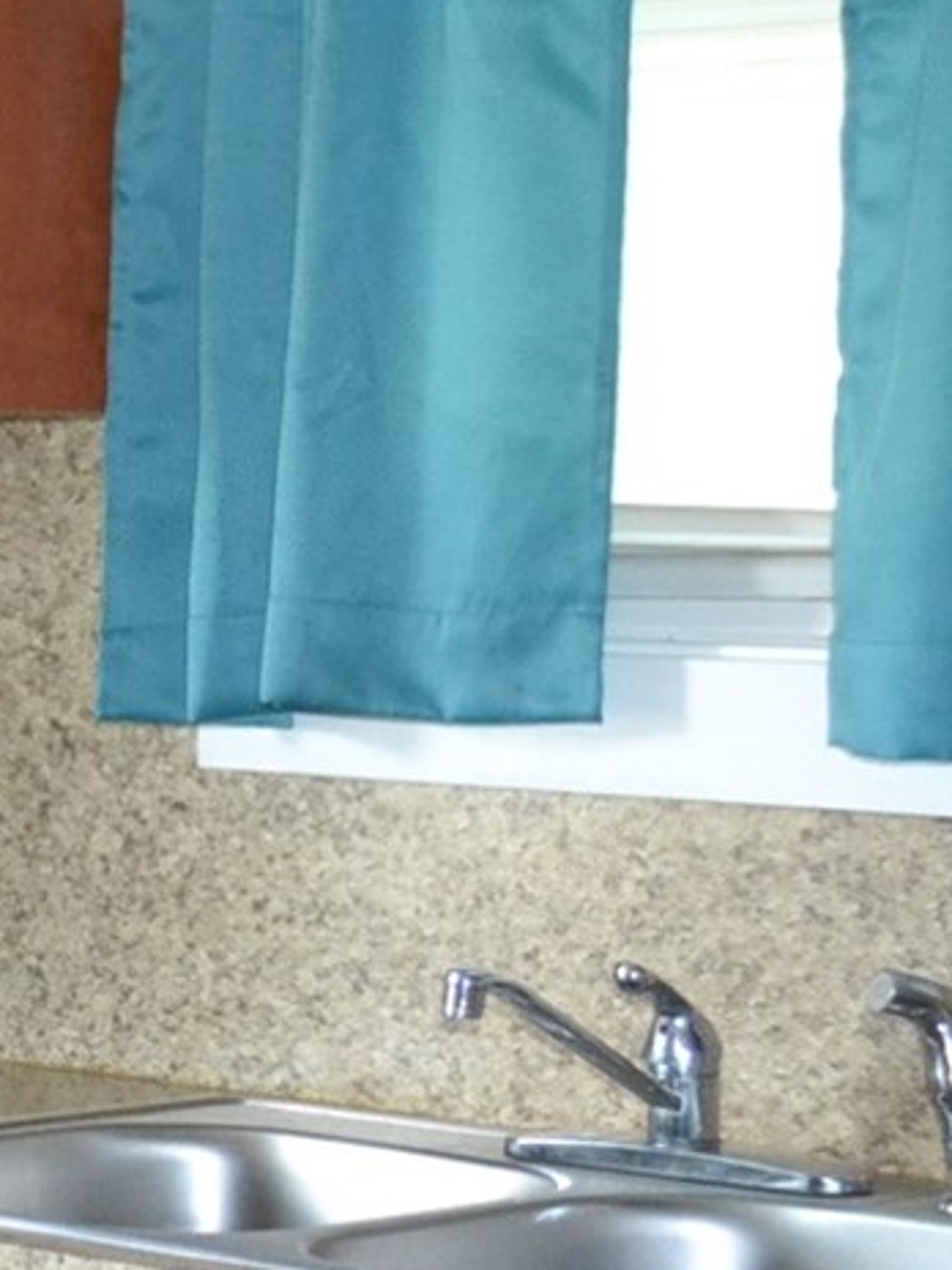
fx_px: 4950
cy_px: 1013
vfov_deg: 14.5
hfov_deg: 10.3
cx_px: -791
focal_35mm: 135
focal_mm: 20
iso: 1600
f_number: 3.8
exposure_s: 1/60
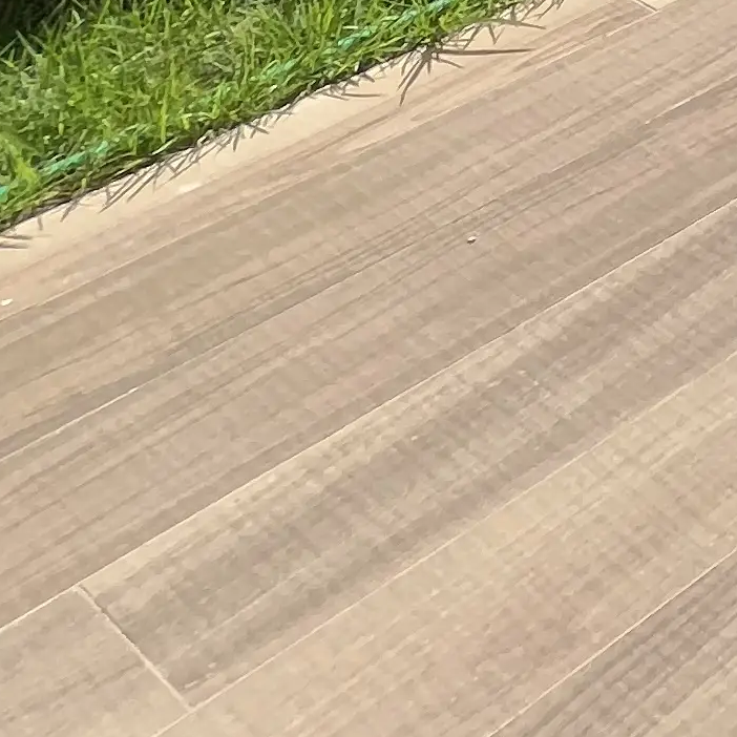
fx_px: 1590
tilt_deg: -8.4
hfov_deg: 13.7
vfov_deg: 17.4
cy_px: -789
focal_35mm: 66
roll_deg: -1.5
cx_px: 1924
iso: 32
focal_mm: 1.57
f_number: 1.8
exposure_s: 1/791
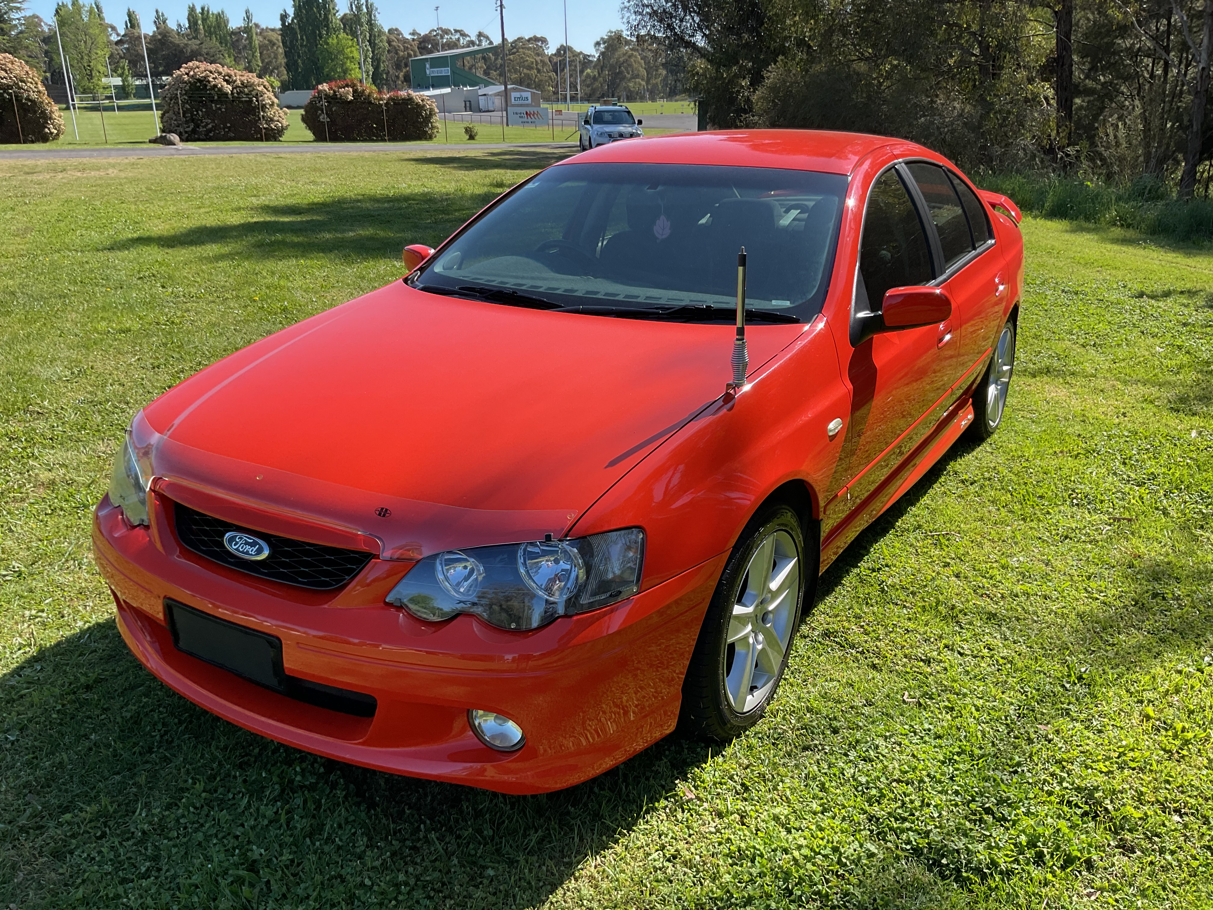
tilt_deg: -19.7
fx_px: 1016
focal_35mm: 29
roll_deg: +2.6
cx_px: 606
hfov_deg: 61.7
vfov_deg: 48.2
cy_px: 455
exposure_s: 1/728
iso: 16
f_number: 1.8
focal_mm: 3
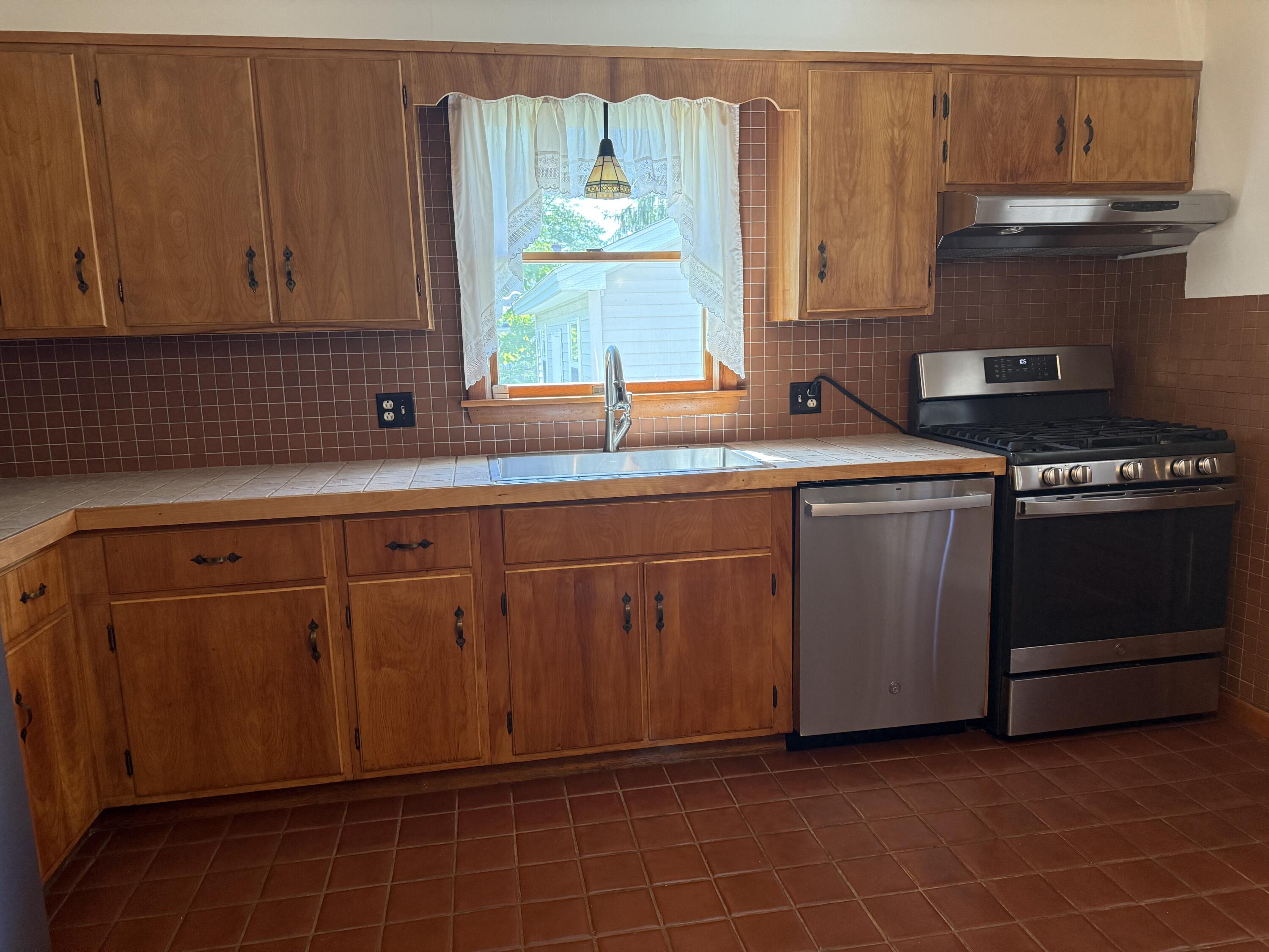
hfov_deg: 71.6
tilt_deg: -8.7
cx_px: 634
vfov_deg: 56.8
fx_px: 880
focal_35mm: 24
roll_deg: +1.7
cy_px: 476
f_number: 1.78
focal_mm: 6.76
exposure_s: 1/120
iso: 320
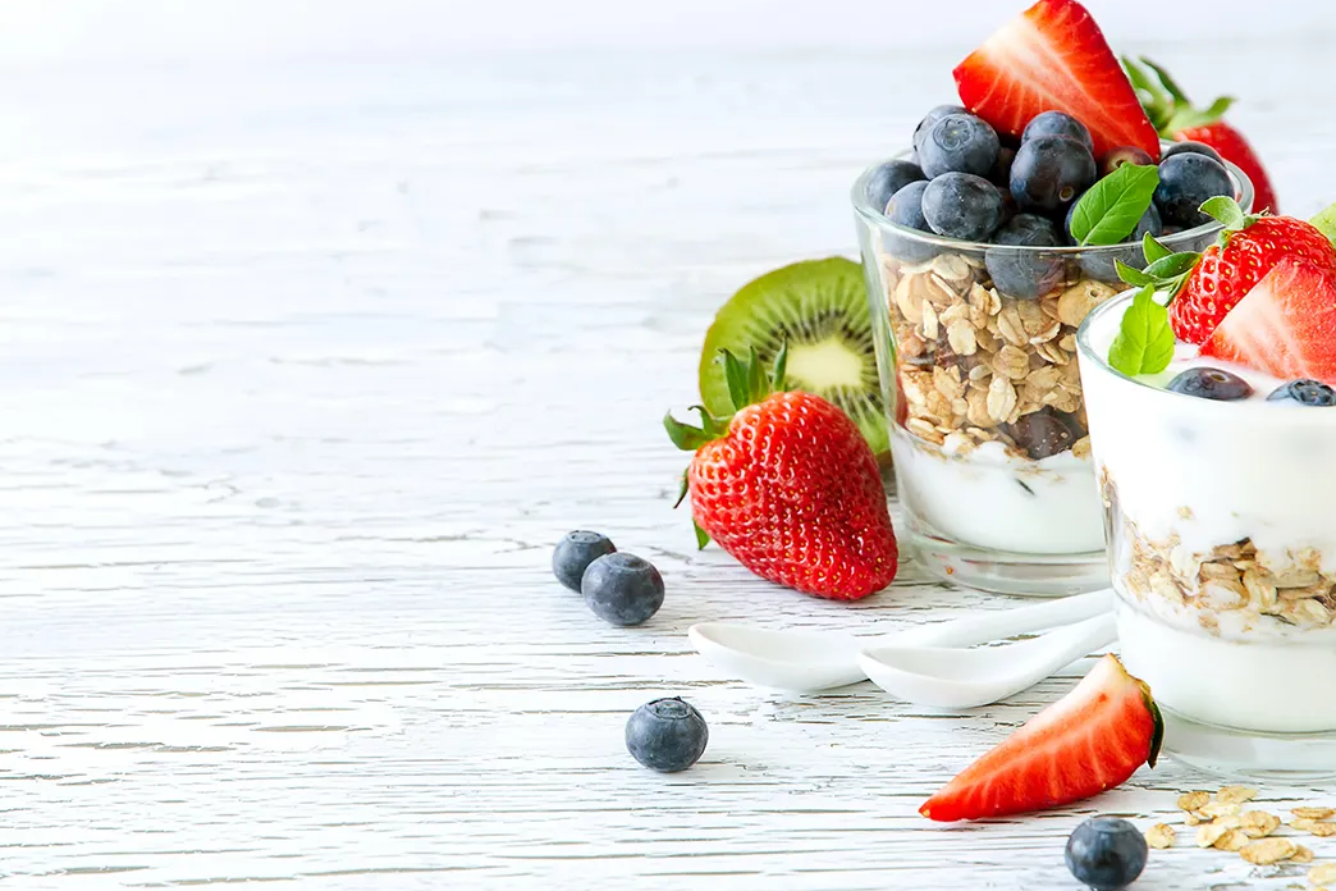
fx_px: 5439
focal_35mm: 147
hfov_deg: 14.0
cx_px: 624
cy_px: 402
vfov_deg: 9.4
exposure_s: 1/40
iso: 125
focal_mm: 85
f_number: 9
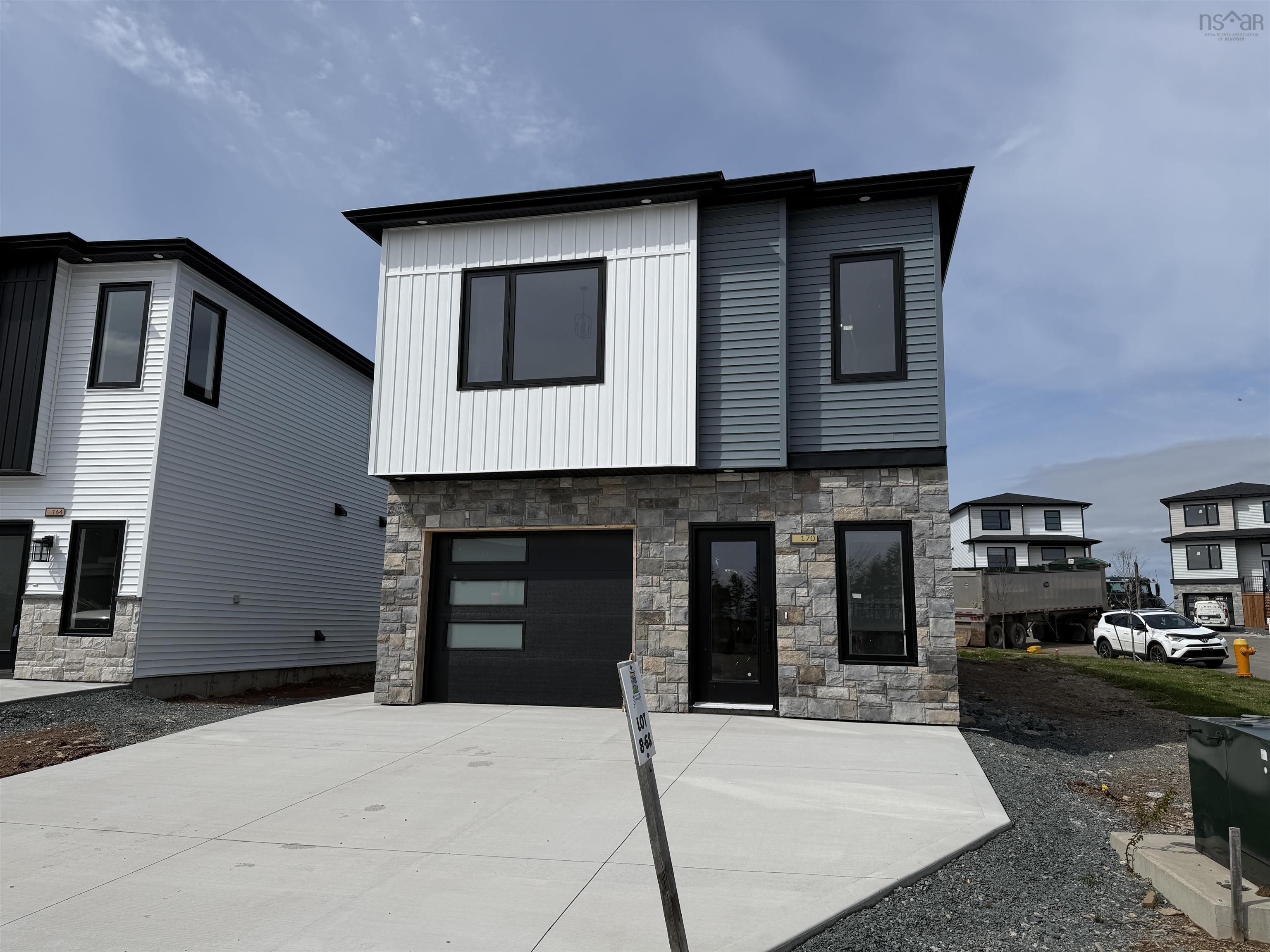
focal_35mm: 24
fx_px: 881
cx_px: 635
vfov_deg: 56.8
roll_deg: -1.1
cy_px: 476
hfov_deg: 71.6
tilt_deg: +8.5
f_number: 1.78
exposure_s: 1/9091
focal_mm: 6.76
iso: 80
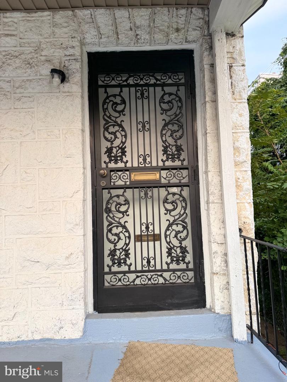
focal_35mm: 24
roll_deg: +2.4
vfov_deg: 71.6
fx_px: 265
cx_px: 144
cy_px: 191
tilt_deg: +4.0
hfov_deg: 56.8
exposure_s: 1/435
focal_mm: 6.76
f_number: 1.78
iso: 80
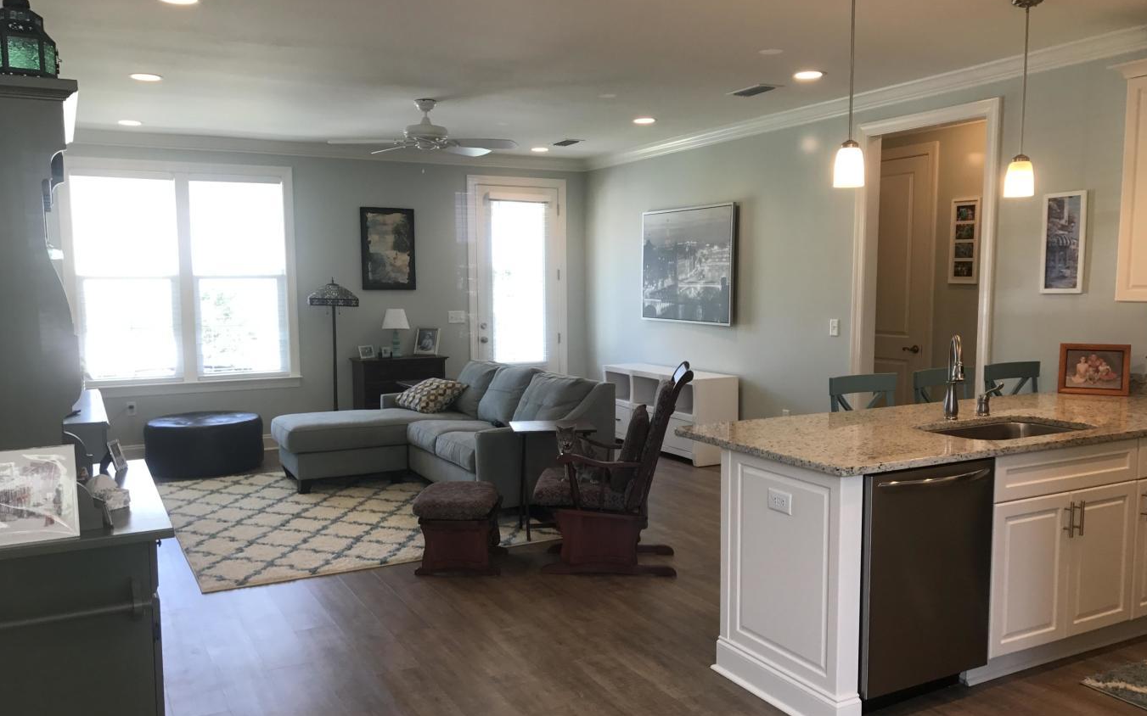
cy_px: 385
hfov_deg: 62.9
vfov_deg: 41.8
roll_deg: -0.4
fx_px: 938
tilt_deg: -6.6
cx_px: 579
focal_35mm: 30
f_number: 1.8
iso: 25
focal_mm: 3.99
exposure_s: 1/40
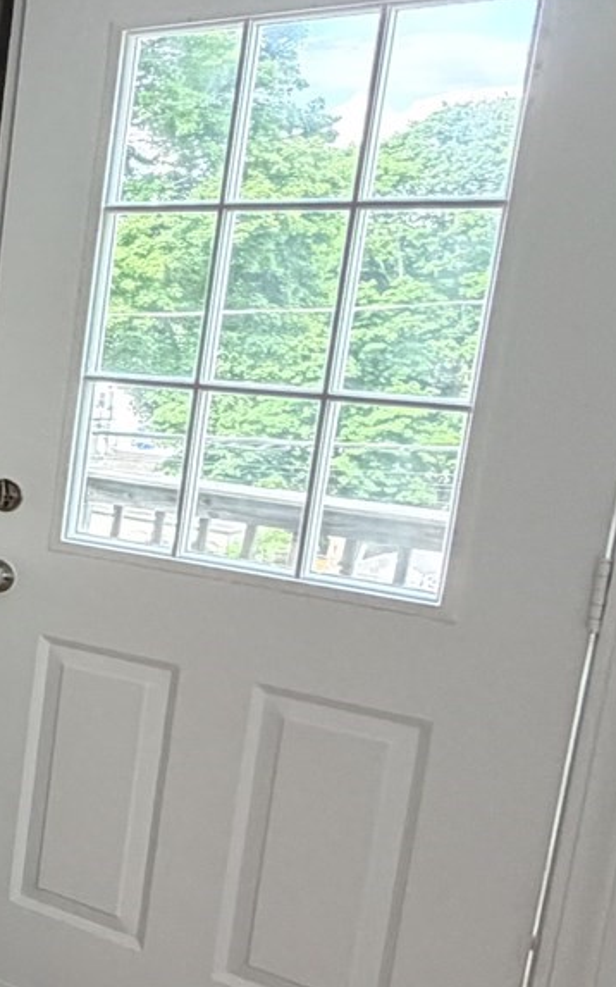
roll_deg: -1.2
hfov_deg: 15.6
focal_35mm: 53
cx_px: -792
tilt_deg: -10.3
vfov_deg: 38.2
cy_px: 505
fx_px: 1424
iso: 320
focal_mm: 2.22
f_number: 2.2
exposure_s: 1/106
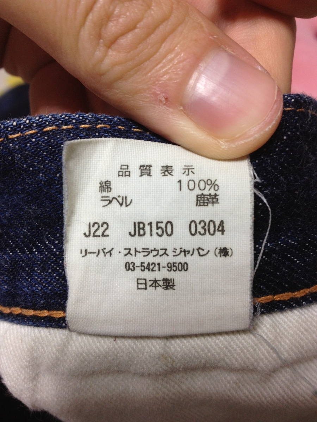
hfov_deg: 40.7
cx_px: 158
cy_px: 211
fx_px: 427
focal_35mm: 35
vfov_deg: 52.6
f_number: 2.4
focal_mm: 4.28
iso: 80
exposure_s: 1/20
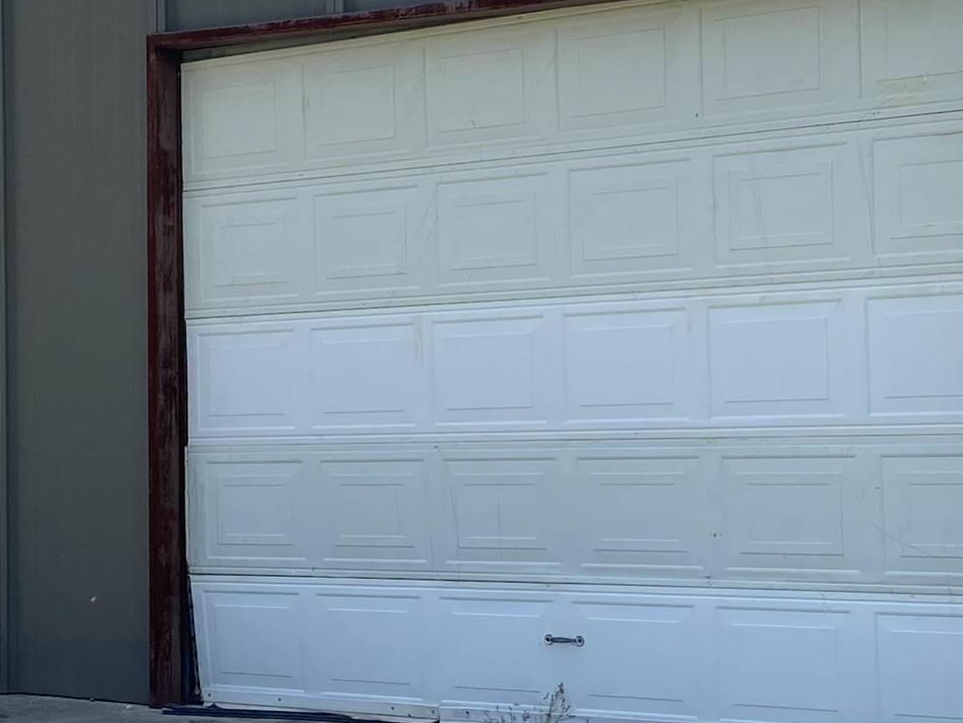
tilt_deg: -0.9
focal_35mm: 83
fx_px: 2310
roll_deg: +1.1
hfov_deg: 23.4
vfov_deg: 17.8
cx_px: 314
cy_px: 428
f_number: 1.8
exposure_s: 1/2817
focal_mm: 4.25
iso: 32
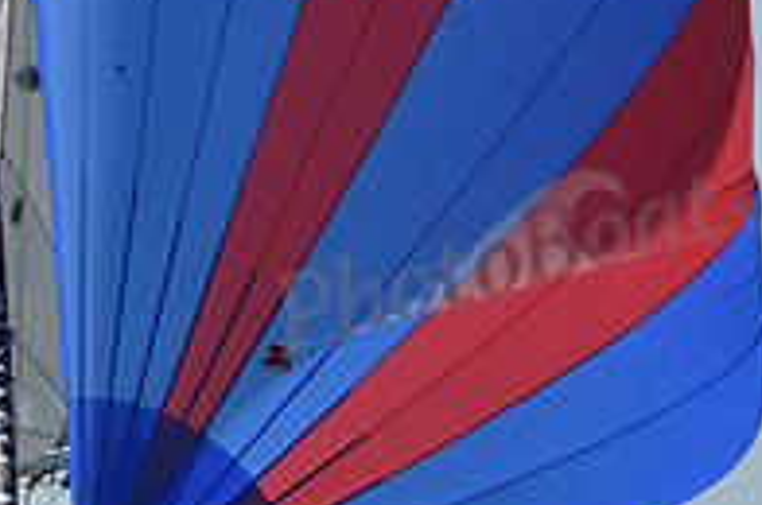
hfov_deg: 4.6
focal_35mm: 445
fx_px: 9404
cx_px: 78
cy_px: 507
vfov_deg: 3.1
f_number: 8
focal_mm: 150
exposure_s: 1/1250
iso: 250
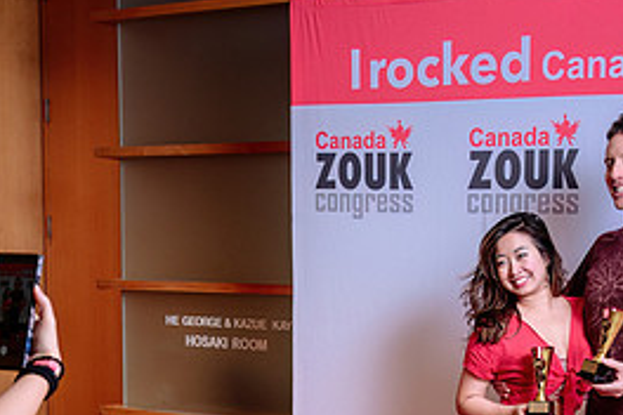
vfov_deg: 17.5
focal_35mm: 75
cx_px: 413
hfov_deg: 26.8
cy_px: 472
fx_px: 1298
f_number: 4
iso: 200
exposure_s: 1/125
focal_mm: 27.5
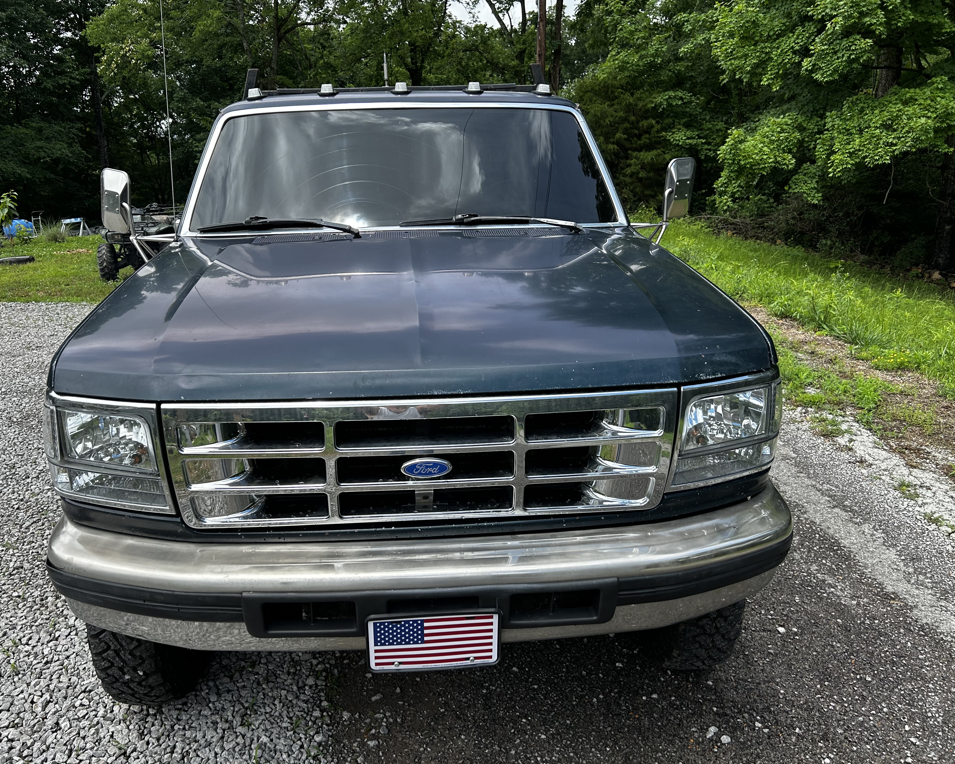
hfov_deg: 62.2
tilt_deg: -15.2
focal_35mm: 28
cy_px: 380
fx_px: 791
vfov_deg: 51.5
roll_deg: +2.1
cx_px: 448
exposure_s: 1/1597
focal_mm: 5.7
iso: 50
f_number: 1.5
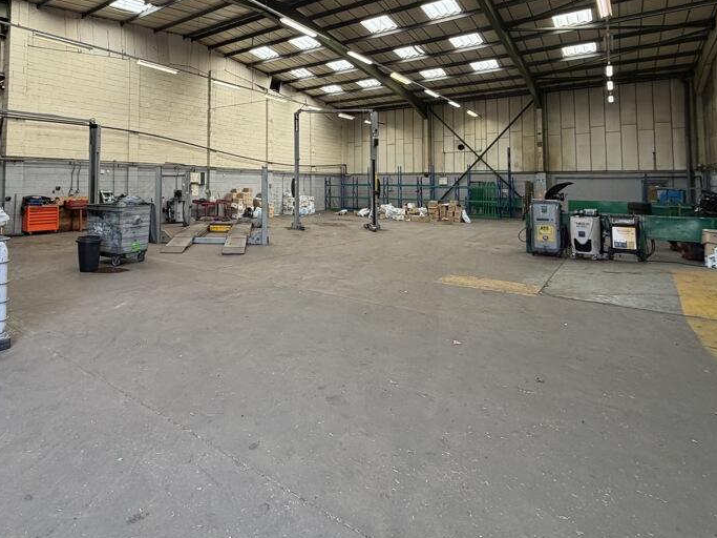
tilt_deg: +3.2
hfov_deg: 76.6
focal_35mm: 21
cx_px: 240
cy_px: 163
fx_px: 435
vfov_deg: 61.3
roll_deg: +0.0
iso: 125
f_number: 2.2
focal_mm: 2.22
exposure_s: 1/100
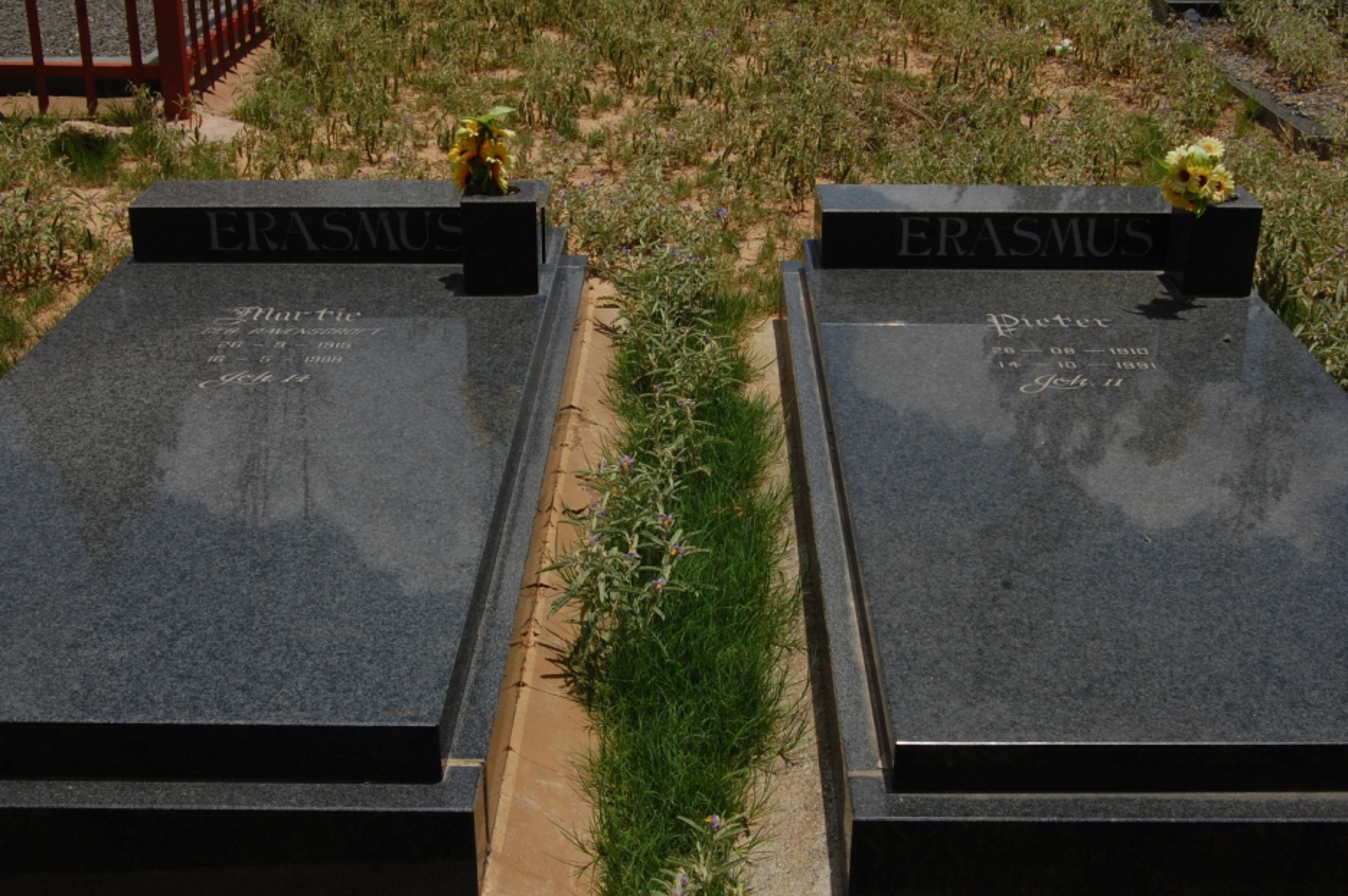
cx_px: 680
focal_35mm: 46
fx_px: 1721
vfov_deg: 29.2
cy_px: 414
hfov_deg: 42.8
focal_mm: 28
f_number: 14
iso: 200
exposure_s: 1/320
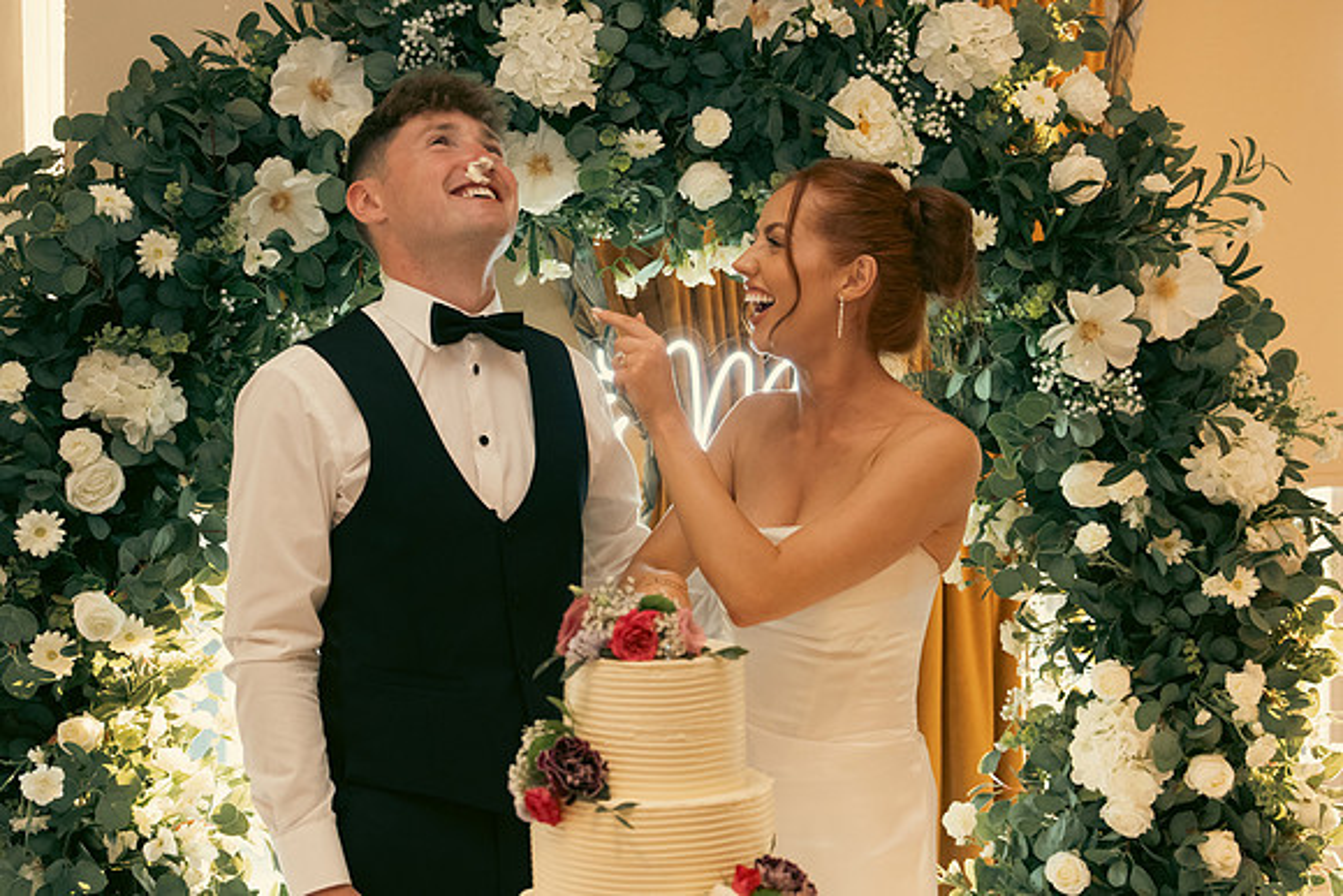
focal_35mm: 51
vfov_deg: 26.5
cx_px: 672
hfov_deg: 38.9
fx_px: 1903
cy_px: 448
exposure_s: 1/160
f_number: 3.5
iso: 2500
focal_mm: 34
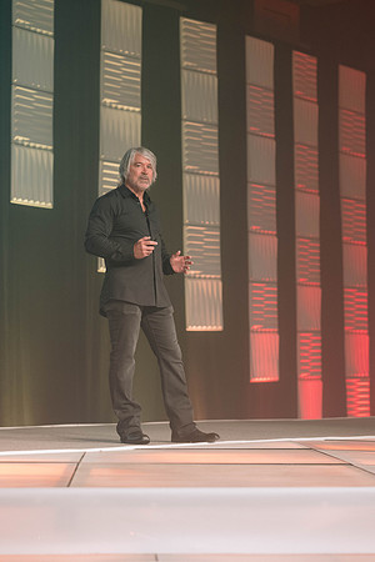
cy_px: 281
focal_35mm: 85
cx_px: 188
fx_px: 1328
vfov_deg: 23.9
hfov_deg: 16.1
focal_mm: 85
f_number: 2.8
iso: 800
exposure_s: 1/125
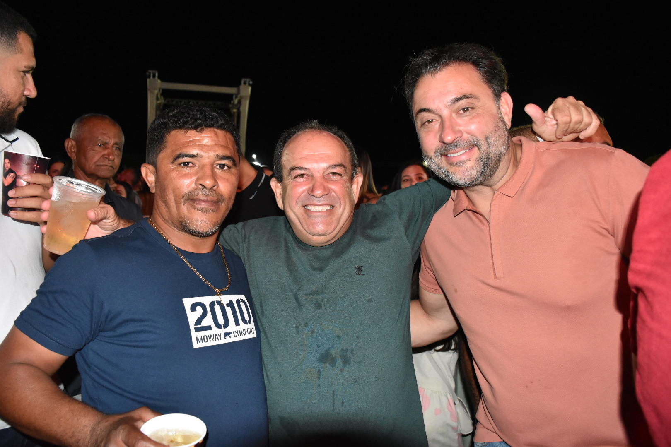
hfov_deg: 67.4
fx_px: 503
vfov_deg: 47.9
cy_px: 224
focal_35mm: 27
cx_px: 336
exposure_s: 1/100
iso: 2500
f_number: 4.5
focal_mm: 18
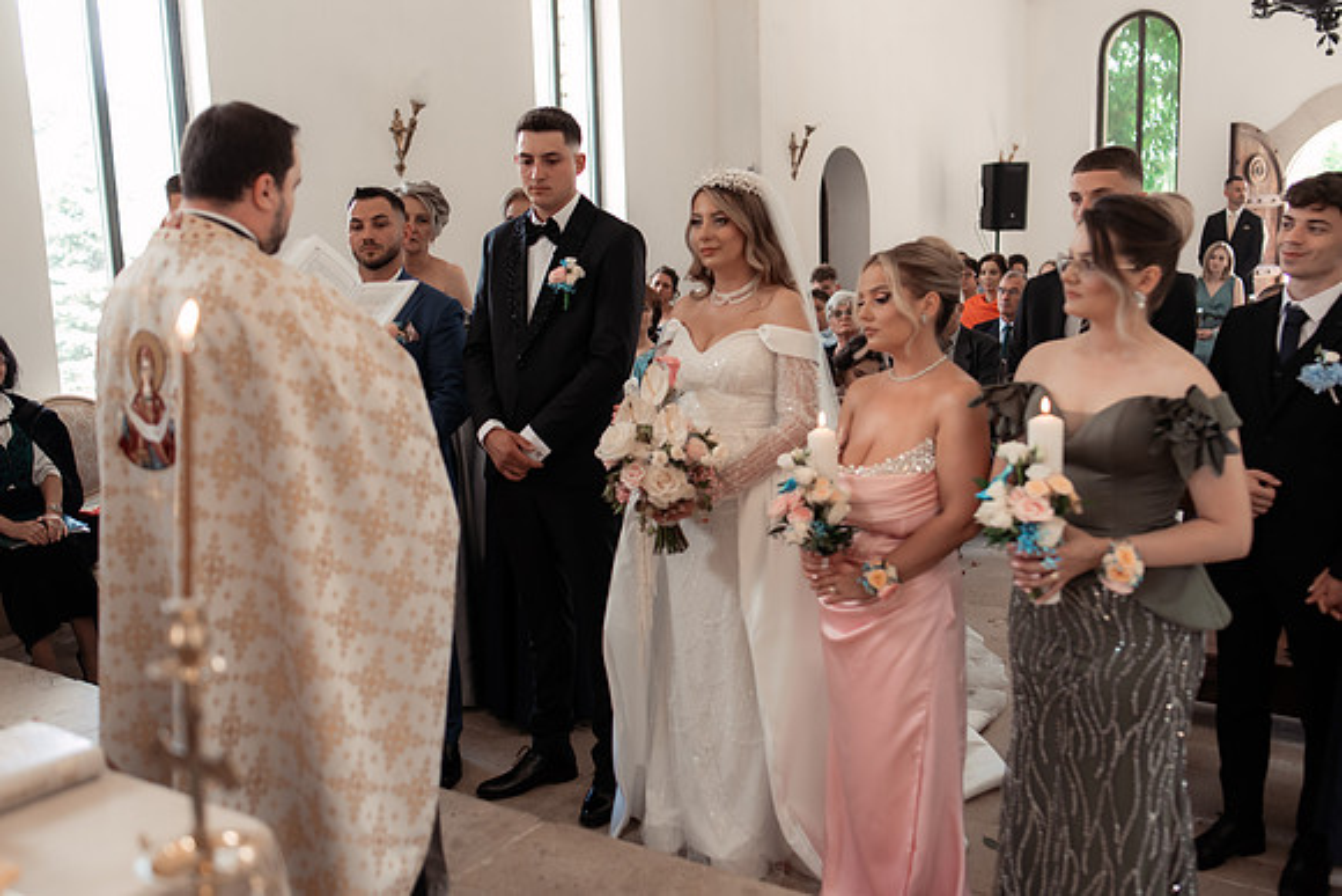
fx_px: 1305
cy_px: 448
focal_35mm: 35
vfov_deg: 37.9
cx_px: 671
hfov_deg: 54.4
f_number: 2.5
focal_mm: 35
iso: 1000
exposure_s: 1/320
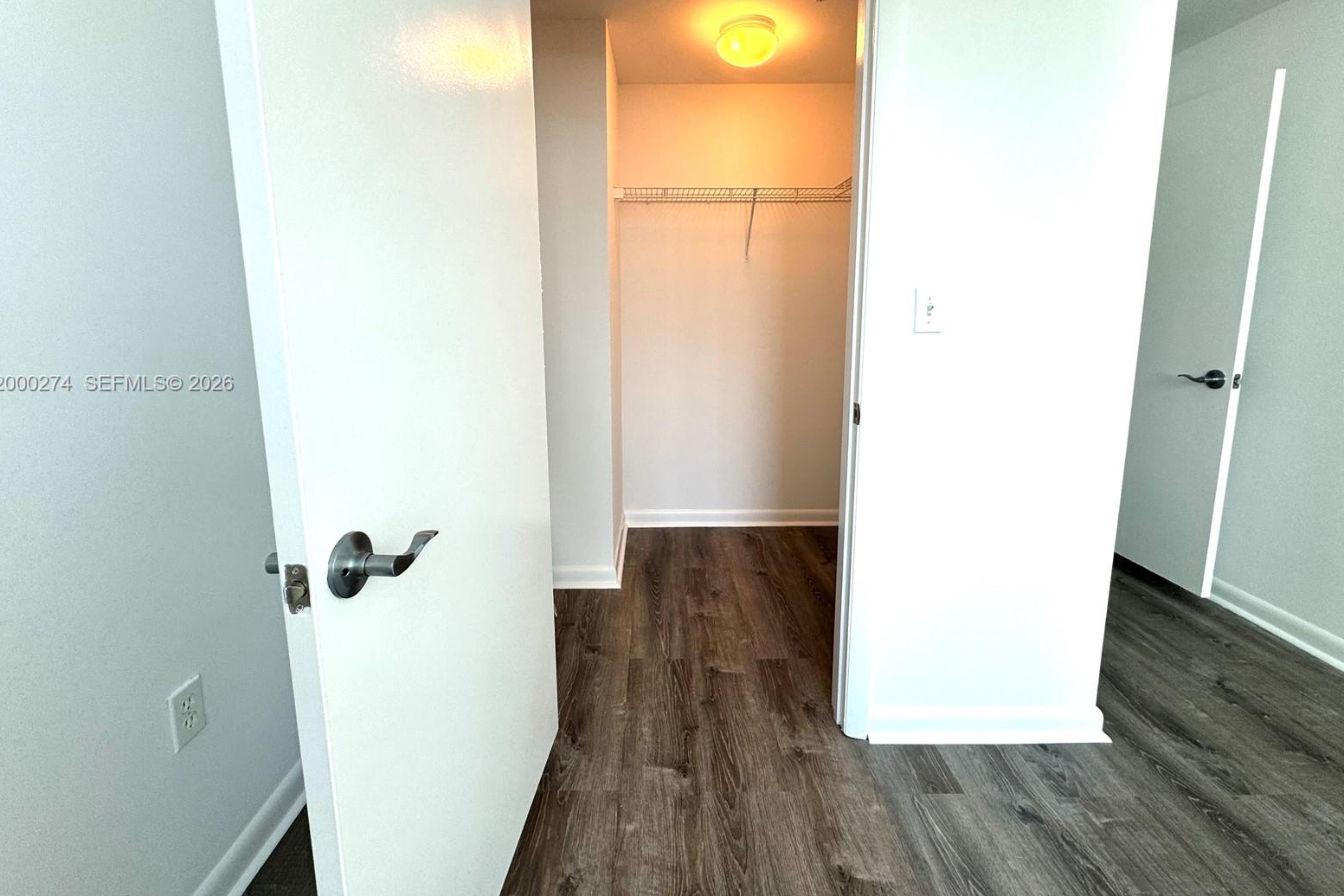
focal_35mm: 15
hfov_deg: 100.4
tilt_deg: -10.3
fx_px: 560
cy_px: 384
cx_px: 656
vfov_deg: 76.9
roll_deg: -0.2
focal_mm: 2.22
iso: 64
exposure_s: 1/120
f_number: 2.2
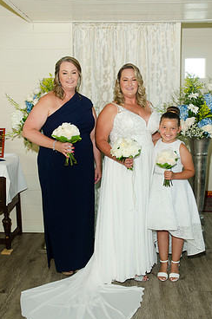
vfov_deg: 44.6
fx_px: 390
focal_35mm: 44
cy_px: 164
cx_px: 115
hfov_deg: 30.4
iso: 400
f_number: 5.6
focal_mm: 24
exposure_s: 1/125
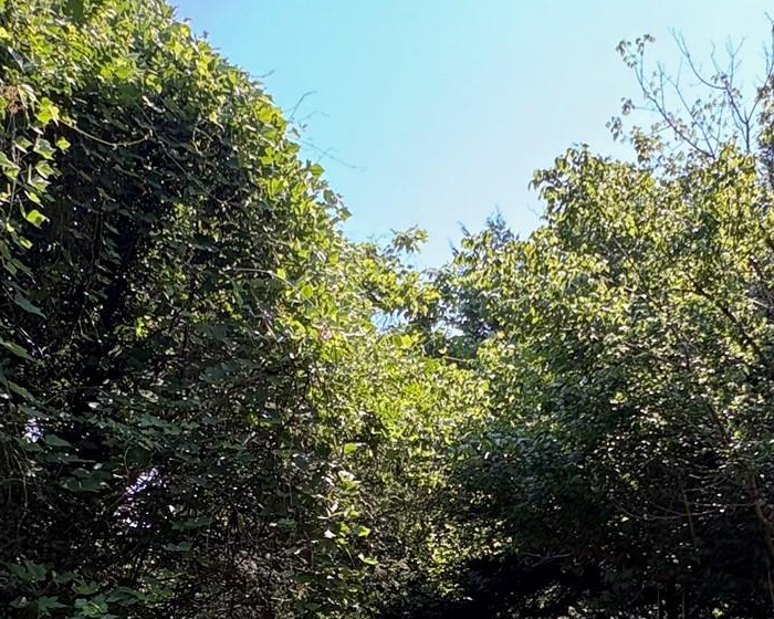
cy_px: 627
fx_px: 916
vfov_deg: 33.9
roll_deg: -0.6
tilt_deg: -0.1
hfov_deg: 45.7
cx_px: 446
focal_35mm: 40
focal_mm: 2.22
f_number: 2.2
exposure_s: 1/169
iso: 64
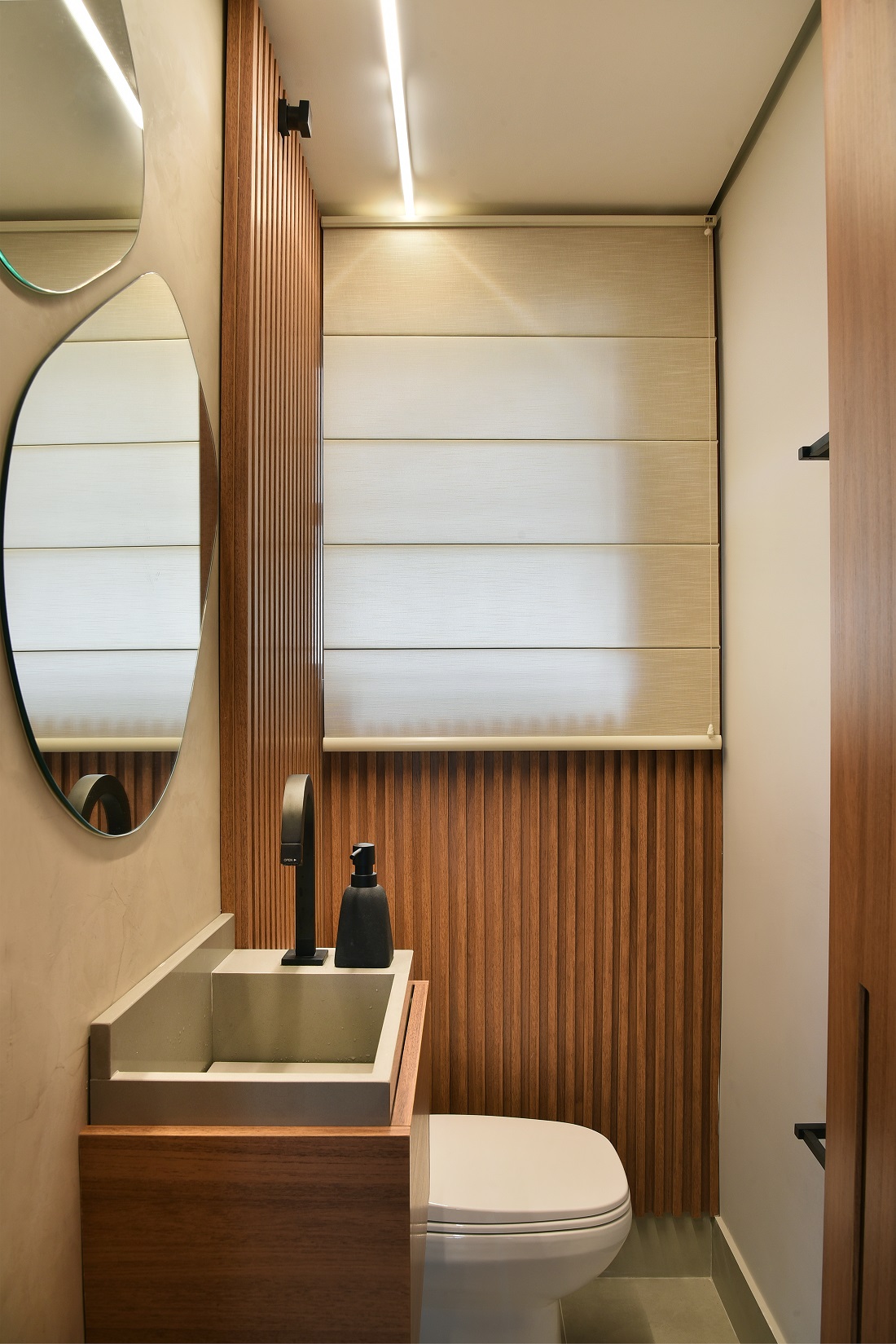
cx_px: 448
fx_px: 896
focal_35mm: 24
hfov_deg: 53.2
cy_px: 672
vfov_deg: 73.7
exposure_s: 1/30
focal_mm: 24
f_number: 11
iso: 400
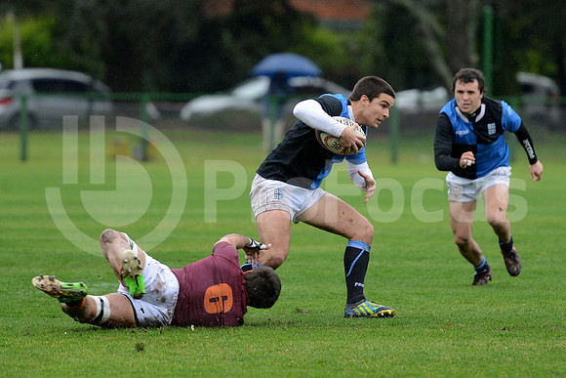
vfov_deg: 5.1
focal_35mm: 270
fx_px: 4246
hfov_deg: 7.6
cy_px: 189
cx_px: 283
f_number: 4
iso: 1250
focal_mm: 270
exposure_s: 1/500
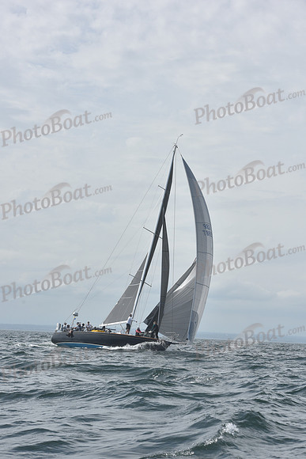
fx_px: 1147
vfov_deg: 22.6
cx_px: 153
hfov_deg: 15.2
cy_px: 230
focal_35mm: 90
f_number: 8
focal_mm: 90
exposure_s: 1/1000
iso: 200
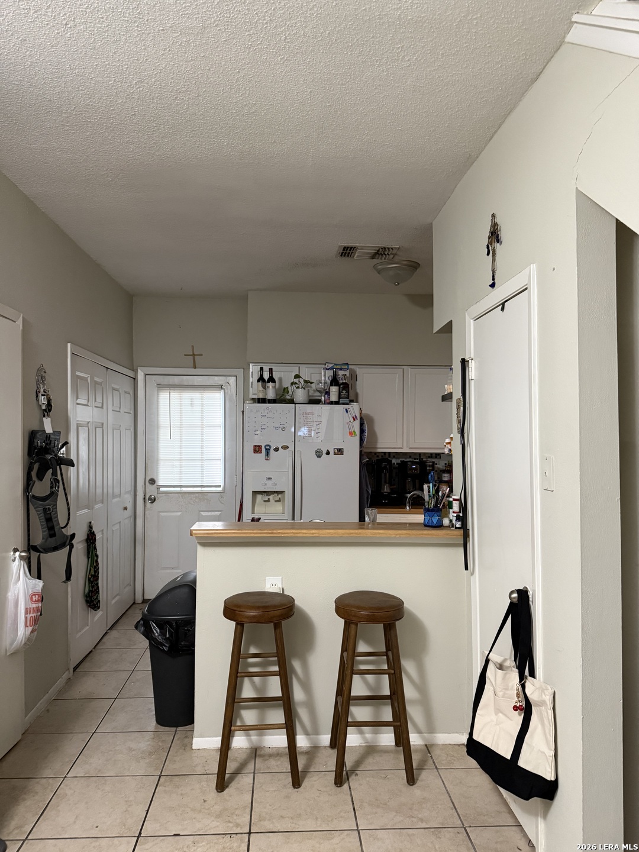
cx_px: 320
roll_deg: +0.4
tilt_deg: +0.9
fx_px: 591
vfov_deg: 71.6
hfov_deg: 56.8
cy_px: 426
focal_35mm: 24
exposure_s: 1/60
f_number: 1.78
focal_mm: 6.76
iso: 640
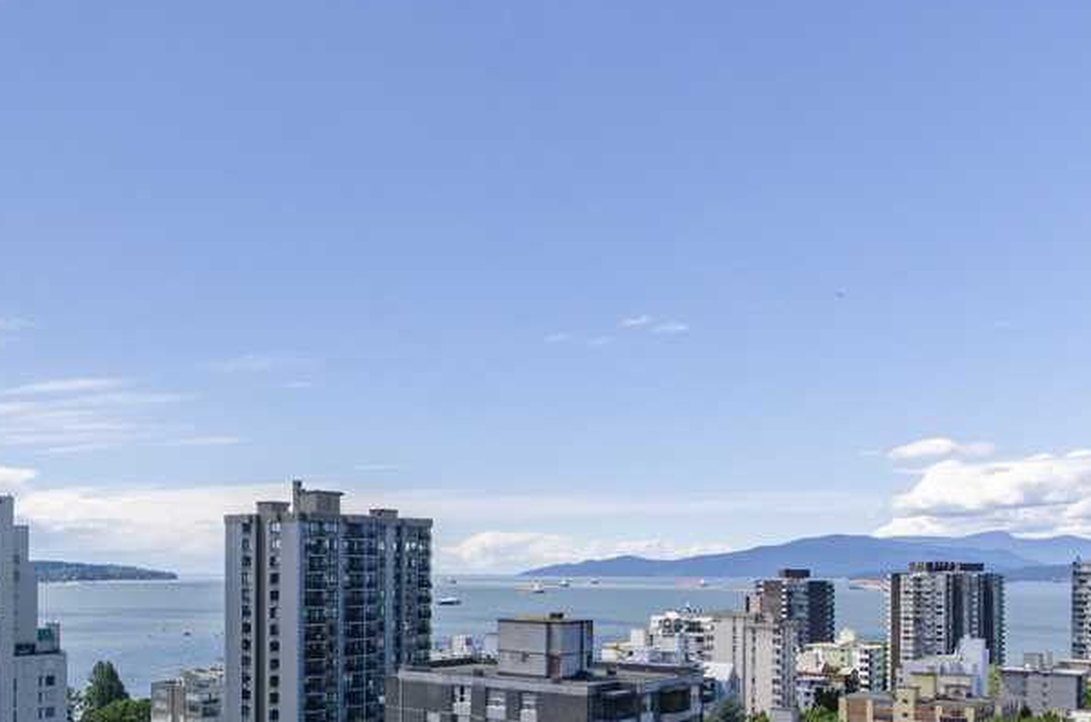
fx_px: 967
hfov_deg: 52.2
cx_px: 122
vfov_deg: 38.9
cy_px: 605
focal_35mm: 32
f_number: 8
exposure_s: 1/1000
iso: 200
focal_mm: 10
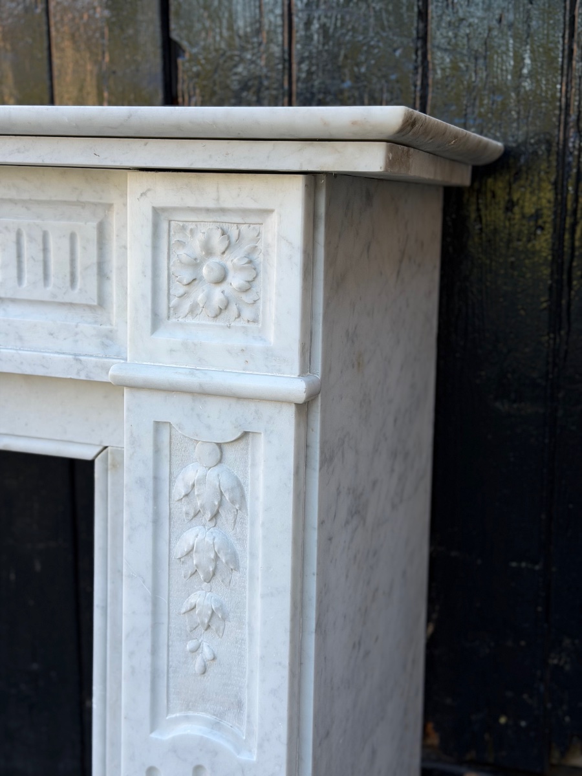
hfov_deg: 30.3
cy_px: 388
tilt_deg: -10.7
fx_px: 1076
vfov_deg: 39.7
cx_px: 291
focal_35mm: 48
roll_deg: +0.2
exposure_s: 1/371
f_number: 1.78
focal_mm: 6.76
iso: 64
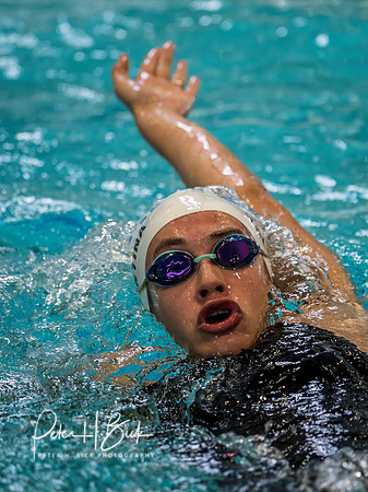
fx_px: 5689
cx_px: 184
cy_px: 246
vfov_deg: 4.9
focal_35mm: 401
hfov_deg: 3.7
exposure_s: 1/1000
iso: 1600
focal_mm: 200
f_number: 2.8
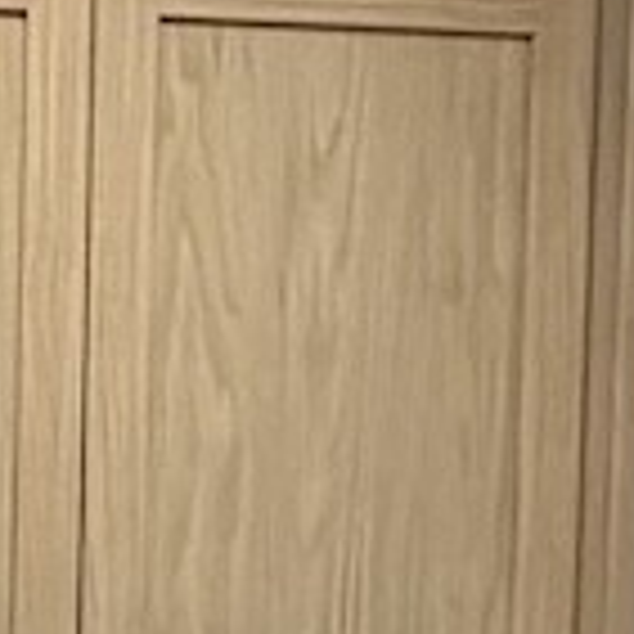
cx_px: -683
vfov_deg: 12.4
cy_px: 1018
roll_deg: -0.1
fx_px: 2735
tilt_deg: -6.0
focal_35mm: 132
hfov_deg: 11.7
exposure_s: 1/60
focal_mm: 2.22
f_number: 2.2
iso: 400
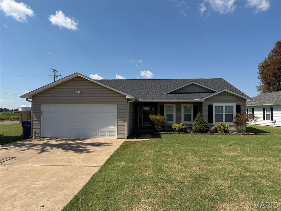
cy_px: 106
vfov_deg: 56.8
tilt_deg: +2.0
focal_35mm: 24
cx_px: 140
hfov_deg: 71.6
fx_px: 195
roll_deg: -0.1
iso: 80
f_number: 1.78
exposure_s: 1/5714
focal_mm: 6.76
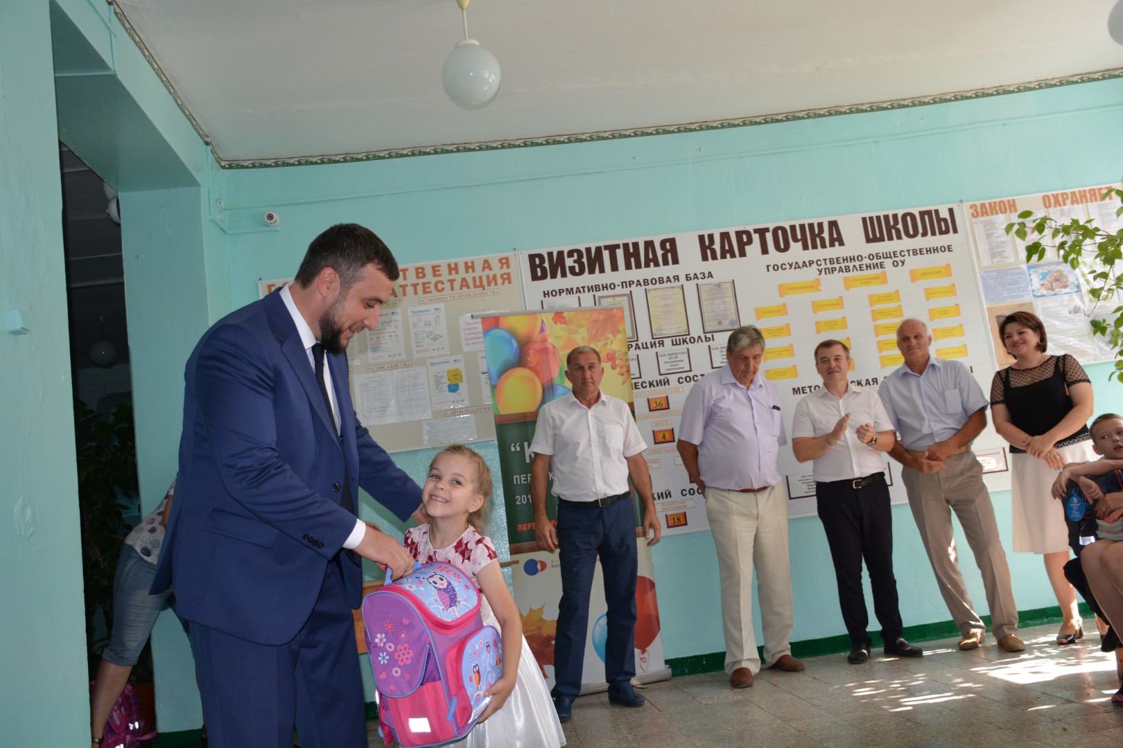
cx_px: 562
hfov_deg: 57.2
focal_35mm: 33
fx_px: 1029
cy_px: 374
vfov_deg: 40.0
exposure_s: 1/125
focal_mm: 22
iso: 320
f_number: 3.5
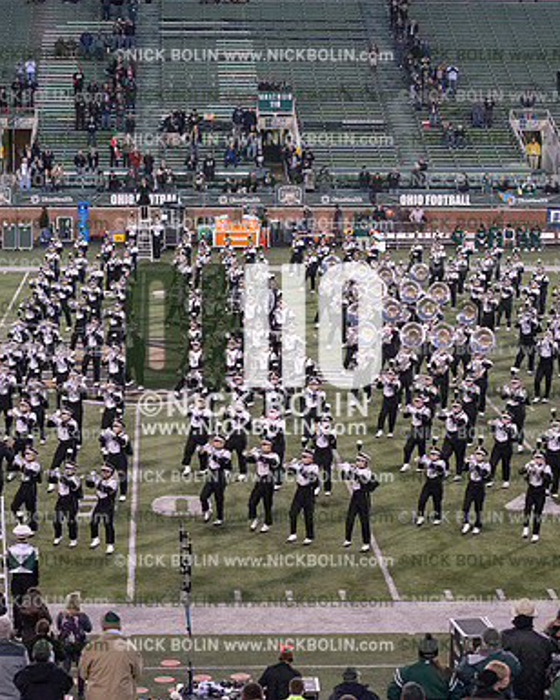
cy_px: 350
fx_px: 2051
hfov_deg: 15.5
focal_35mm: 99
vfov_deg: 19.4
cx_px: 253
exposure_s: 1/1250
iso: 5000
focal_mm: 70
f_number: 3.2
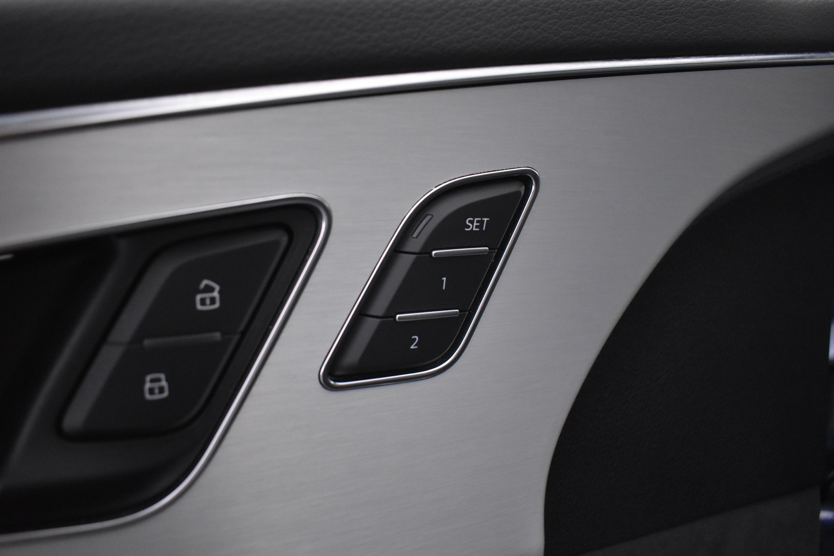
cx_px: 417
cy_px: 278
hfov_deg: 67.4
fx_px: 625
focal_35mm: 27
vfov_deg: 47.9
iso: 3200
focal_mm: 18
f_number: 3.5
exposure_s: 1/30
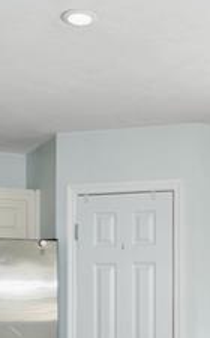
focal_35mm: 65
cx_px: 168
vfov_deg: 30.2
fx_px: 597
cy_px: 305
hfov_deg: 19.7
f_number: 7.1
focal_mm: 14
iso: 100
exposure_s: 1/2.5
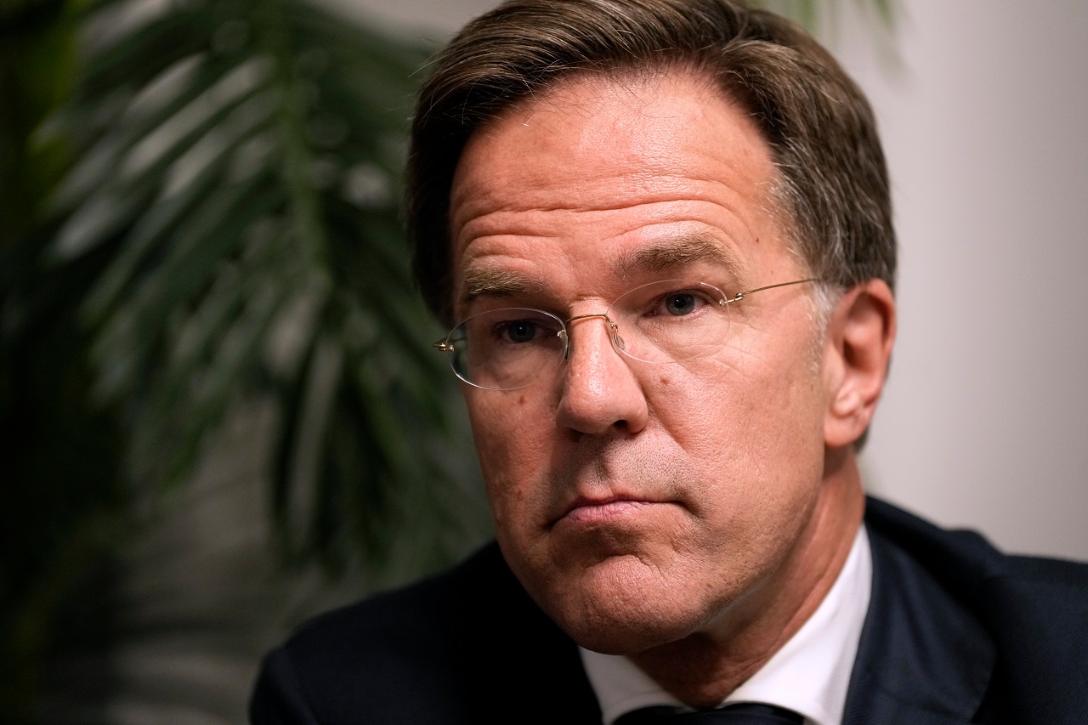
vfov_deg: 6.9
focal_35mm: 200
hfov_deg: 10.3
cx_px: 544
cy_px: 362
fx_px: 6043
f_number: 2.8
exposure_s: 1/200
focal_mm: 200
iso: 2500
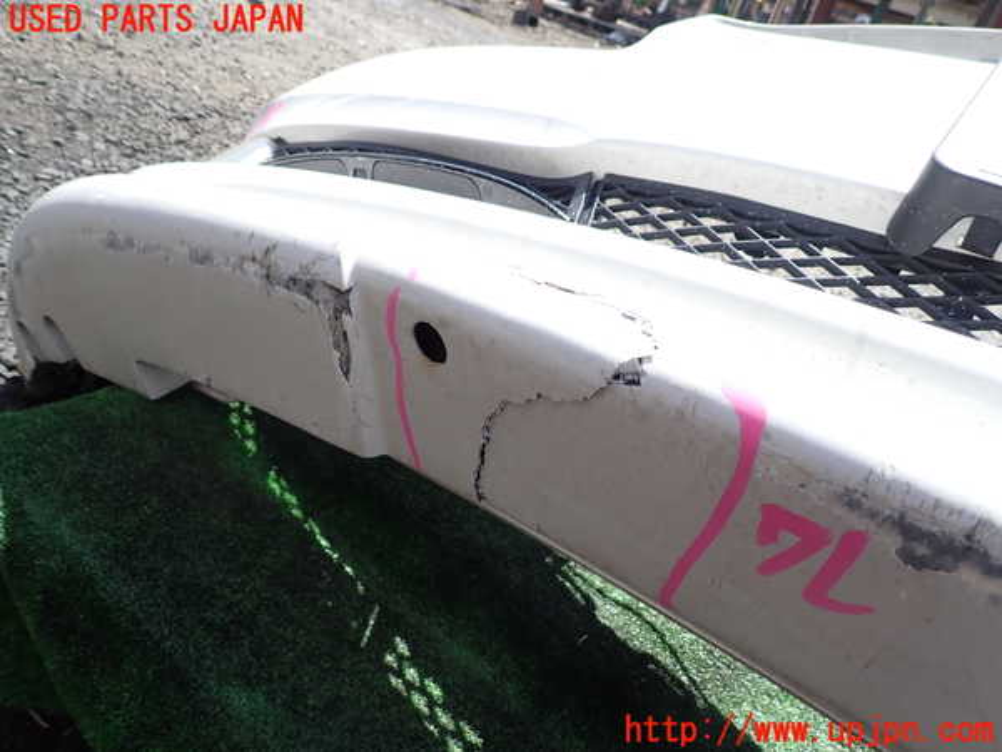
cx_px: 501
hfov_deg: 69.4
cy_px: 376
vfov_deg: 54.9
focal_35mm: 25
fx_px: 724
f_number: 2.8
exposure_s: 1/500
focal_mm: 4.5
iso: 100
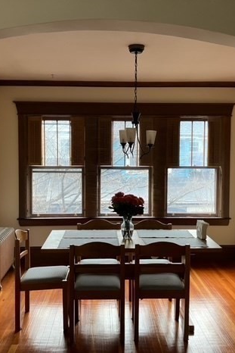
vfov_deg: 48.4
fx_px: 391
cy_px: 180
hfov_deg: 33.4
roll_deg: +0.1
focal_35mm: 40
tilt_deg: -3.0
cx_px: 113
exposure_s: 1/60
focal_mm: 3.99
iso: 100
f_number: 1.8
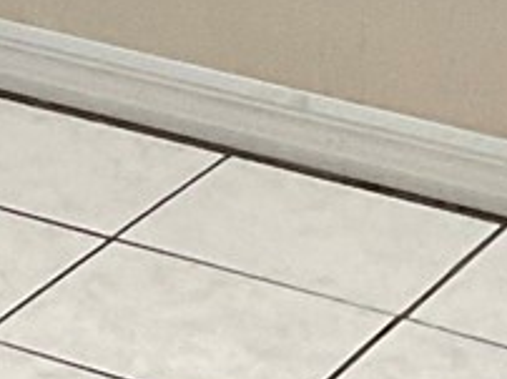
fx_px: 3365
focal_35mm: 230
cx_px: -966
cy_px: -655
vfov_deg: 6.1
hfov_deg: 7.6
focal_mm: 3
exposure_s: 1/60
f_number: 1.8
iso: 125
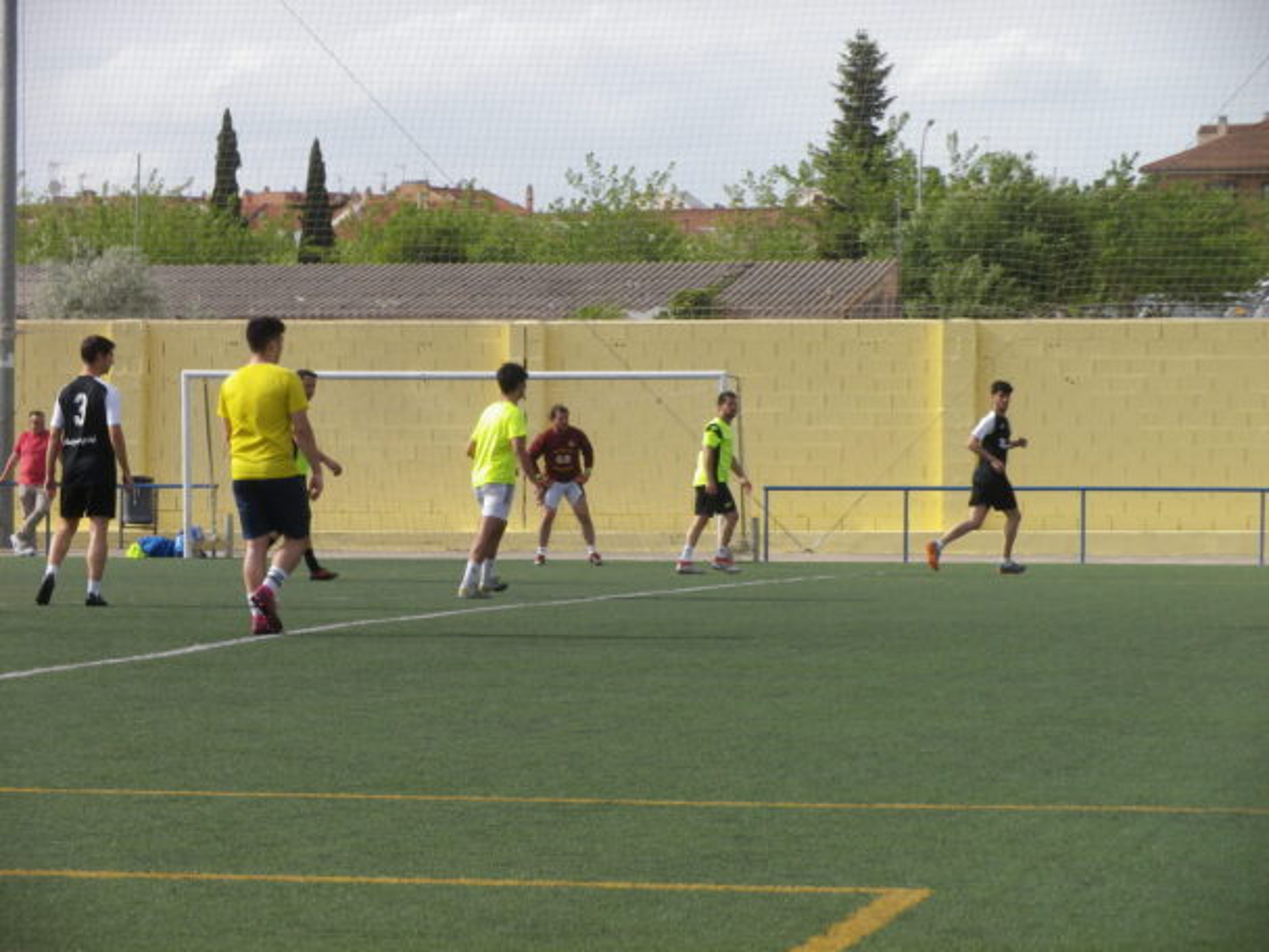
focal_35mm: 144
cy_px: 476
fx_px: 5279
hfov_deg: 13.7
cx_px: 634
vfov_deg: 10.3
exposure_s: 1/400
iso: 80
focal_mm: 25.8
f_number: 5.3
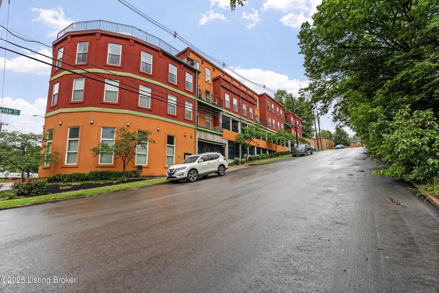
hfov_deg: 96.7
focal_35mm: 16
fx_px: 195
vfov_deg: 73.8
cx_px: 220
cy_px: 146
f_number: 11
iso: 400
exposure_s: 1/50
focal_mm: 16
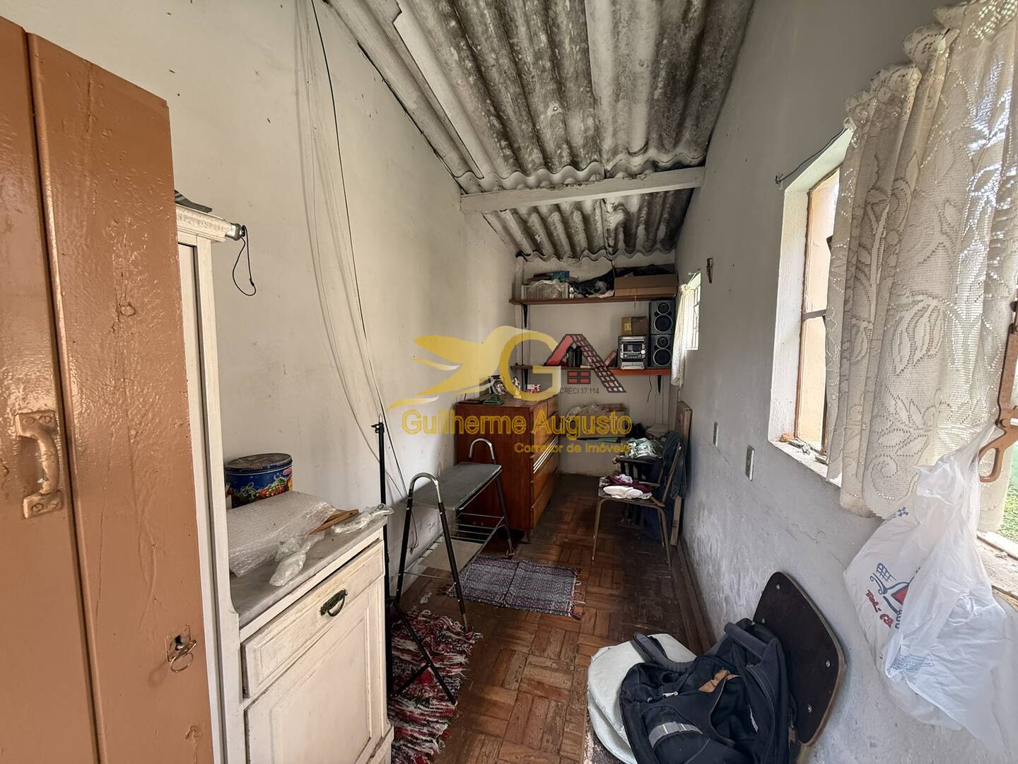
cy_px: 382
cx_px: 509
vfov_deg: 85.7
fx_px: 412
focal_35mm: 14
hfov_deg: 102.1
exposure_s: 1/99
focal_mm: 2.22
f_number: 2.2
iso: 250
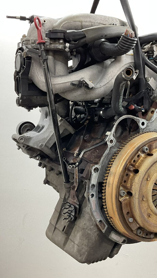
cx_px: 95
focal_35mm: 43
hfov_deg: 27.7
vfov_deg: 47.4
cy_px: 137
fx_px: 318
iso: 100
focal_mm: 3
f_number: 1.8
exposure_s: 1/50
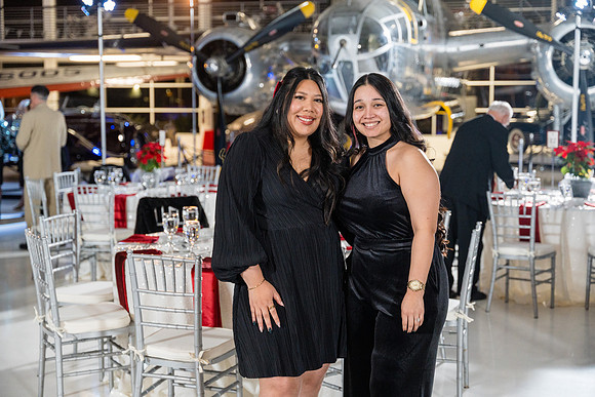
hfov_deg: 36.9
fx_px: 891
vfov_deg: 25.1
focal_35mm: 54
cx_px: 298
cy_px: 198
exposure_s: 1/250
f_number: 2.8
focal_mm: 53.9
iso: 3200
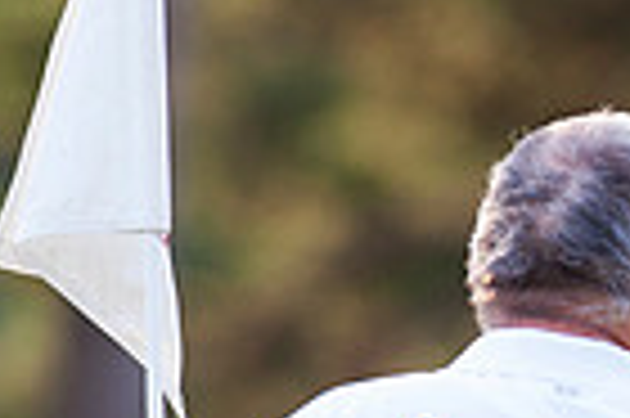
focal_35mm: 1245
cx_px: 1228
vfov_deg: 1.1
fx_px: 21762
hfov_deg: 1.7
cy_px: 562
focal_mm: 300
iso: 800
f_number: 5.6
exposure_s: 1/500
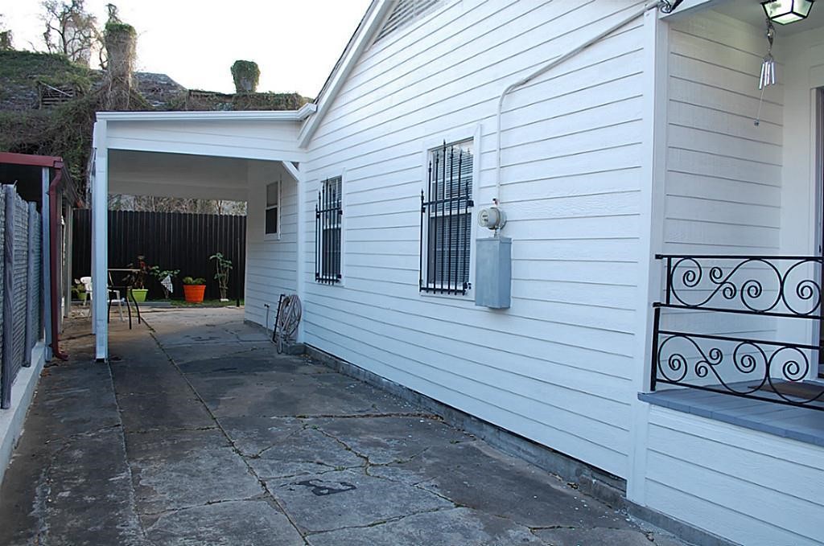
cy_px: 273
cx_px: 412
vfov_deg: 47.8
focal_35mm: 27
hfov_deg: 67.5
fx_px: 617
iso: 200
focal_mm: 18
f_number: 5.6
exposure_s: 1/125
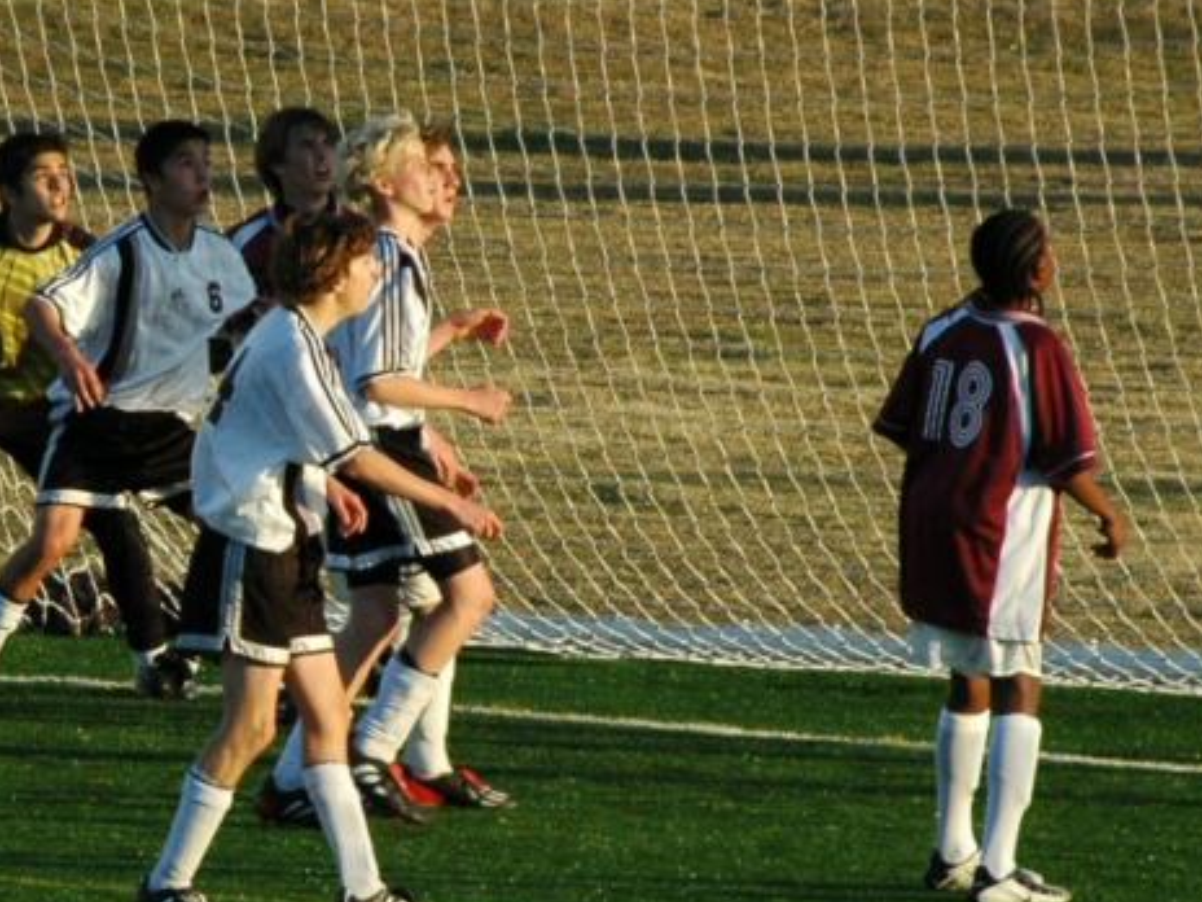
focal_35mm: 378
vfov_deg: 3.9
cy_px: 487
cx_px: 451
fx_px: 13126
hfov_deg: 5.2
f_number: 9
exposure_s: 1/250
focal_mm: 190
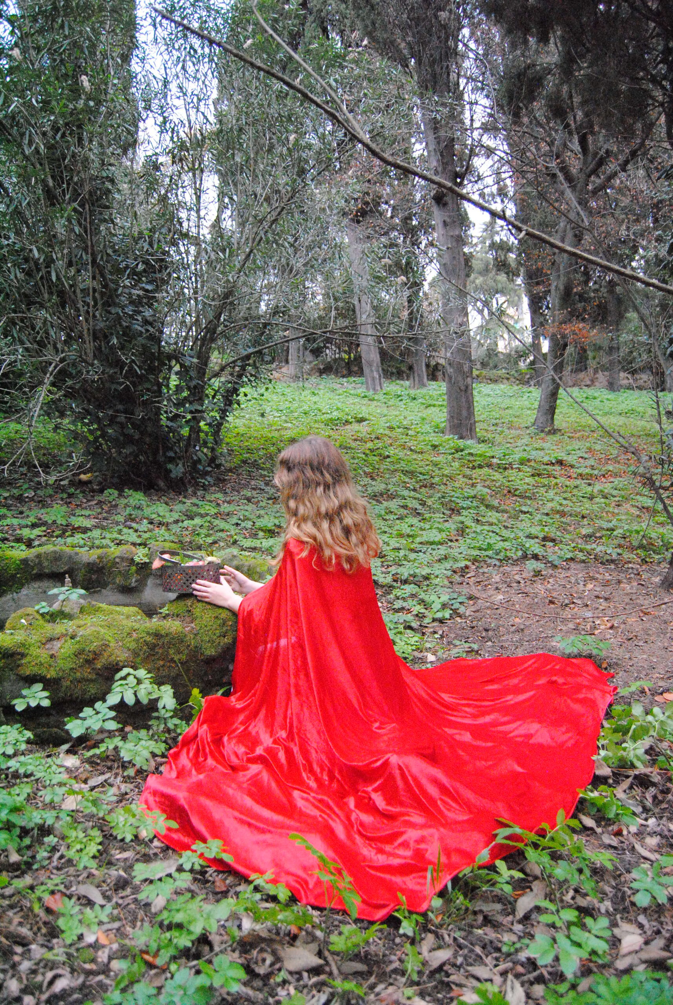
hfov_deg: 48.1
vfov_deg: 67.3
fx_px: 755
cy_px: 502
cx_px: 336
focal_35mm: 27
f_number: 3.5
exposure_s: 1/200
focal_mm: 18
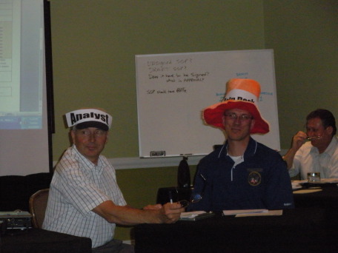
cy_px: 126
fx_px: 976
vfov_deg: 14.8
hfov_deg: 19.6
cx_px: 169
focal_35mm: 100
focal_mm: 17.4
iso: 800
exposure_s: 1/125
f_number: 5
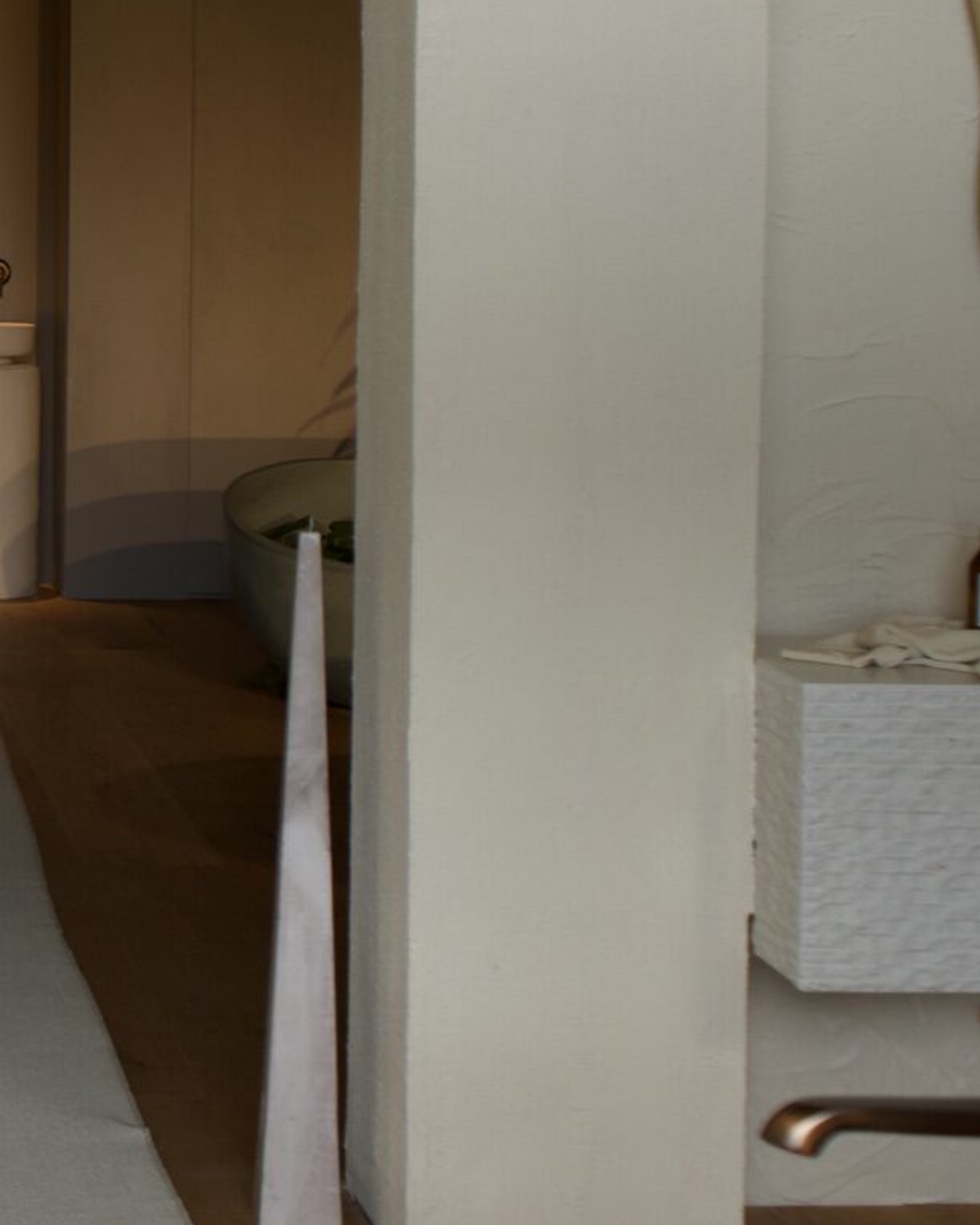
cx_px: -274
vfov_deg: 21.5
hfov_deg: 16.5
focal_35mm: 88
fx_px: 3191
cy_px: 245
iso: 320
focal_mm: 28
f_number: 4
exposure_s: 1/160
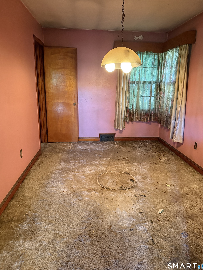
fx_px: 195
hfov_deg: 54.9
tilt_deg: -14.2
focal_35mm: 25
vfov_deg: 69.4
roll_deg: -2.5
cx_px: 105
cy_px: 131
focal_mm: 6.76
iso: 800
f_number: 1.78
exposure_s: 1/60
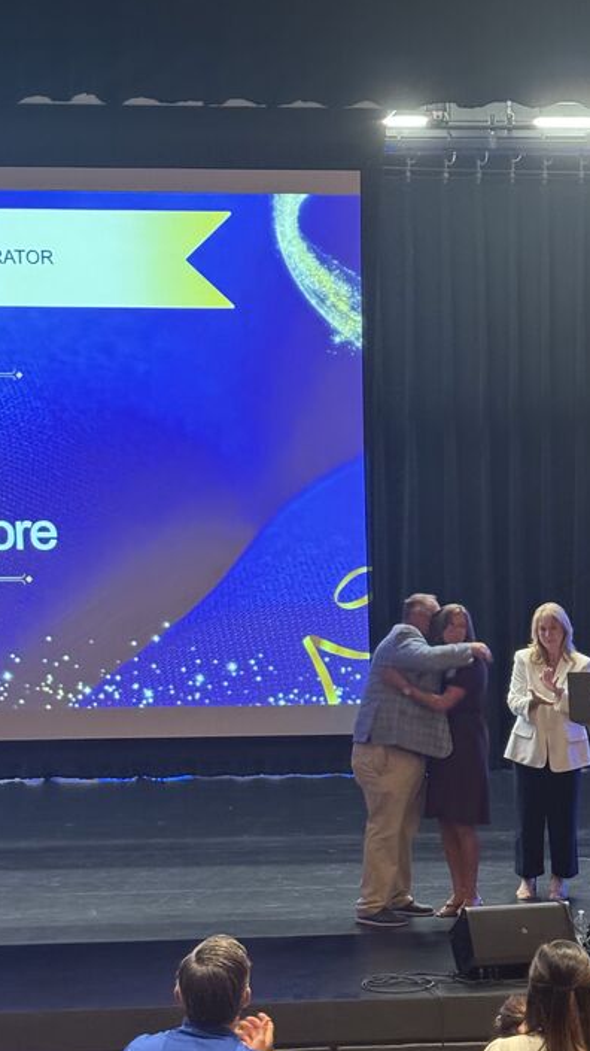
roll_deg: +0.5
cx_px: 539
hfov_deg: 15.7
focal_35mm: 76
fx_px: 2116
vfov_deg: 27.6
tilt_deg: -6.1
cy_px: 754
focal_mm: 6.76
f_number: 1.78
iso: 800
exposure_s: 1/30
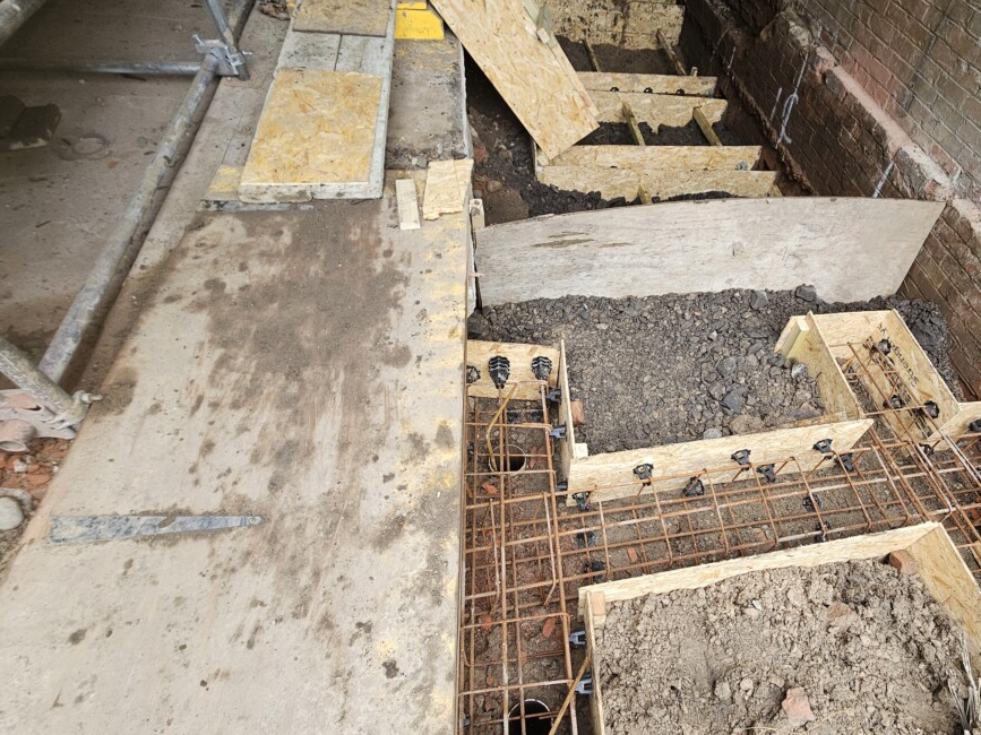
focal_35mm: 18
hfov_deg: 85.8
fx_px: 510
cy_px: 388
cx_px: 621
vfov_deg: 71.5
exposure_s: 1/126
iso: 50
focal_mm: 2.2
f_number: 2.2
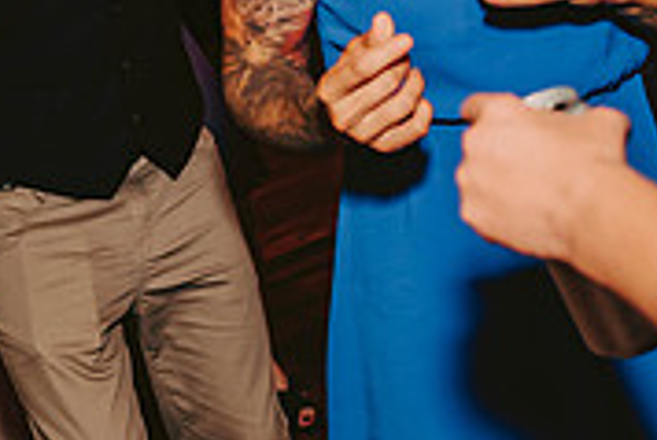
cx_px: 129
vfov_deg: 15.0
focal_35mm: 91
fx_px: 1662
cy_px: 179
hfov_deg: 22.1
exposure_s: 1/125
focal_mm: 28
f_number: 2.8
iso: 1250
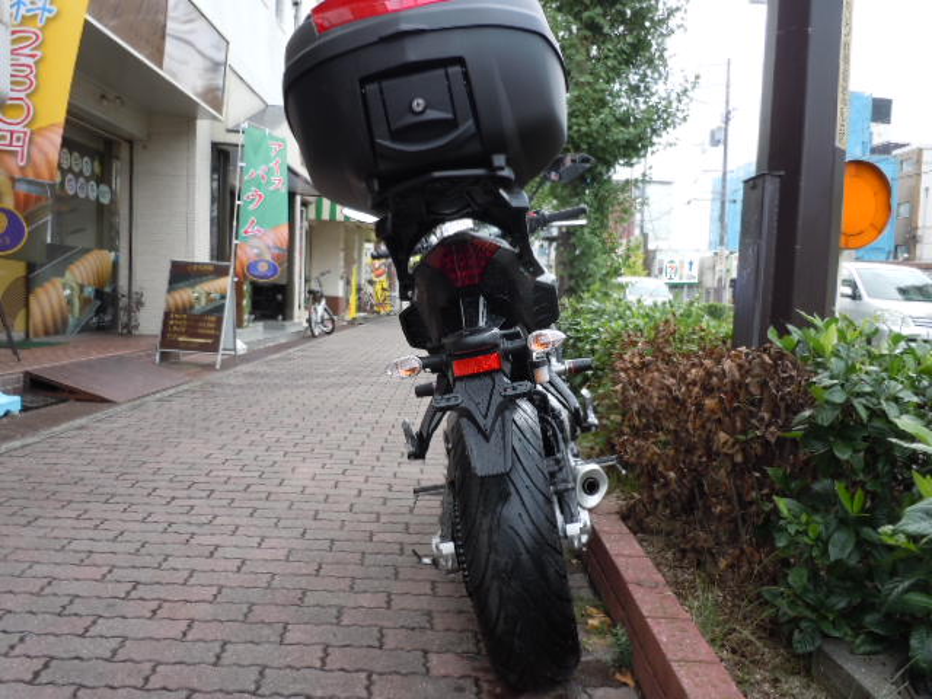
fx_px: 754
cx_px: 466
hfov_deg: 63.4
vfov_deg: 49.7
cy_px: 350
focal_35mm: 28
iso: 100
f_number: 3.7
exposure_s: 1/160
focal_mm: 5
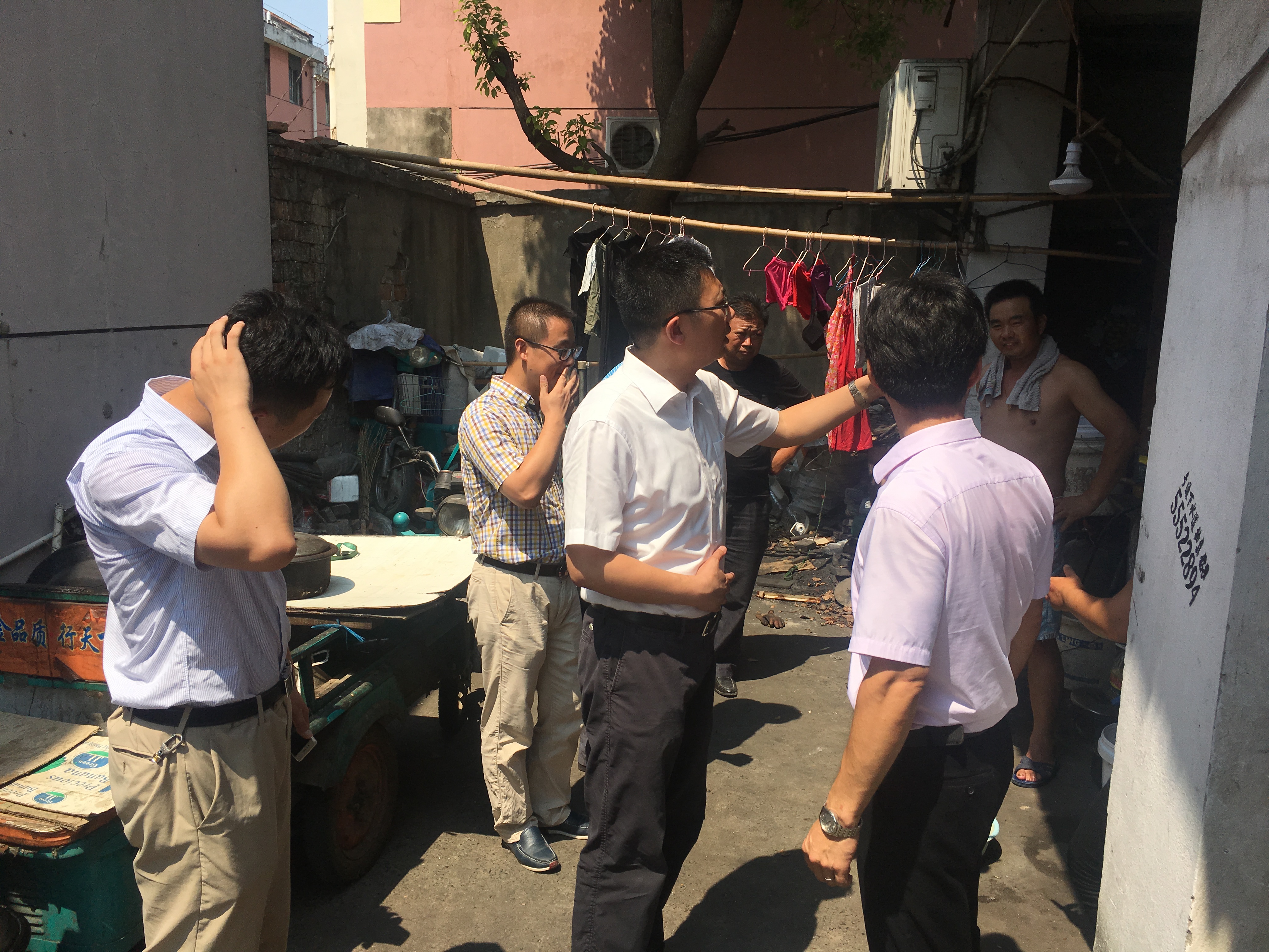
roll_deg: -2.1
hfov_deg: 61.7
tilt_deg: -9.0
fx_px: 1063
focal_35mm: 29
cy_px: 476
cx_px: 634
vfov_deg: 48.2
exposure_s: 1/2331
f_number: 2.2
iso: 25
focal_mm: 4.15
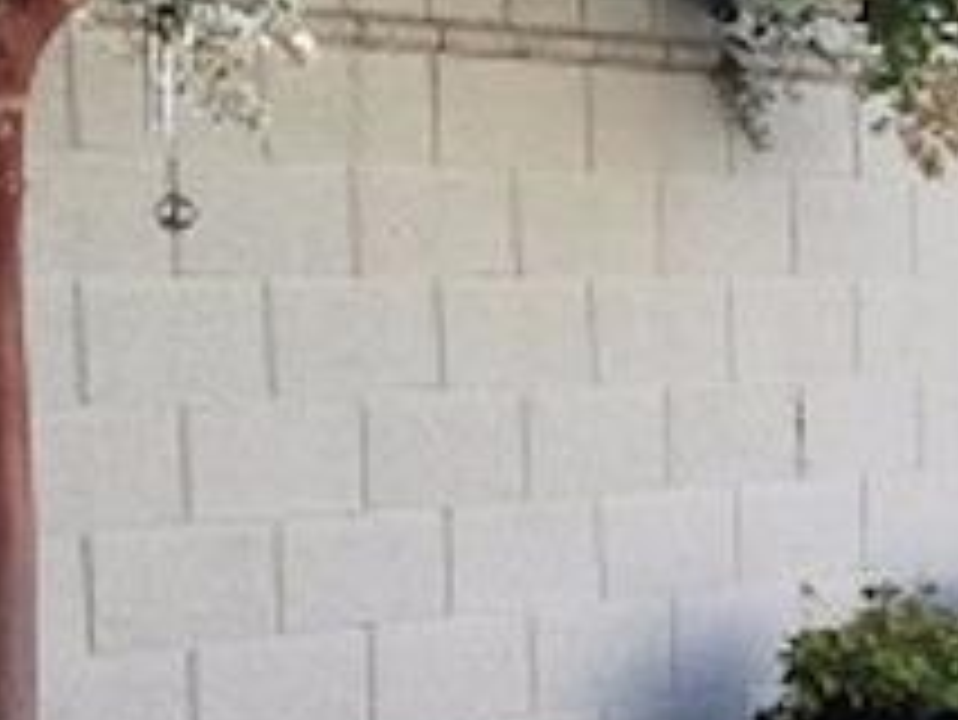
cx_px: 1732
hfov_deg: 11.8
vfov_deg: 9.6
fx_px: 4292
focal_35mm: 155
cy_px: 594
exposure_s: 1/136
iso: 50
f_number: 2.4
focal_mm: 4.13
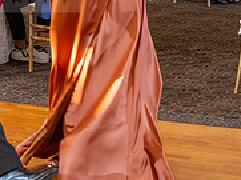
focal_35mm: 170
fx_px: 1181
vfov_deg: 8.7
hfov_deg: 11.6
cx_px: 52
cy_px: 32
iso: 800
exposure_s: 1/80
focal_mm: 44
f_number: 4
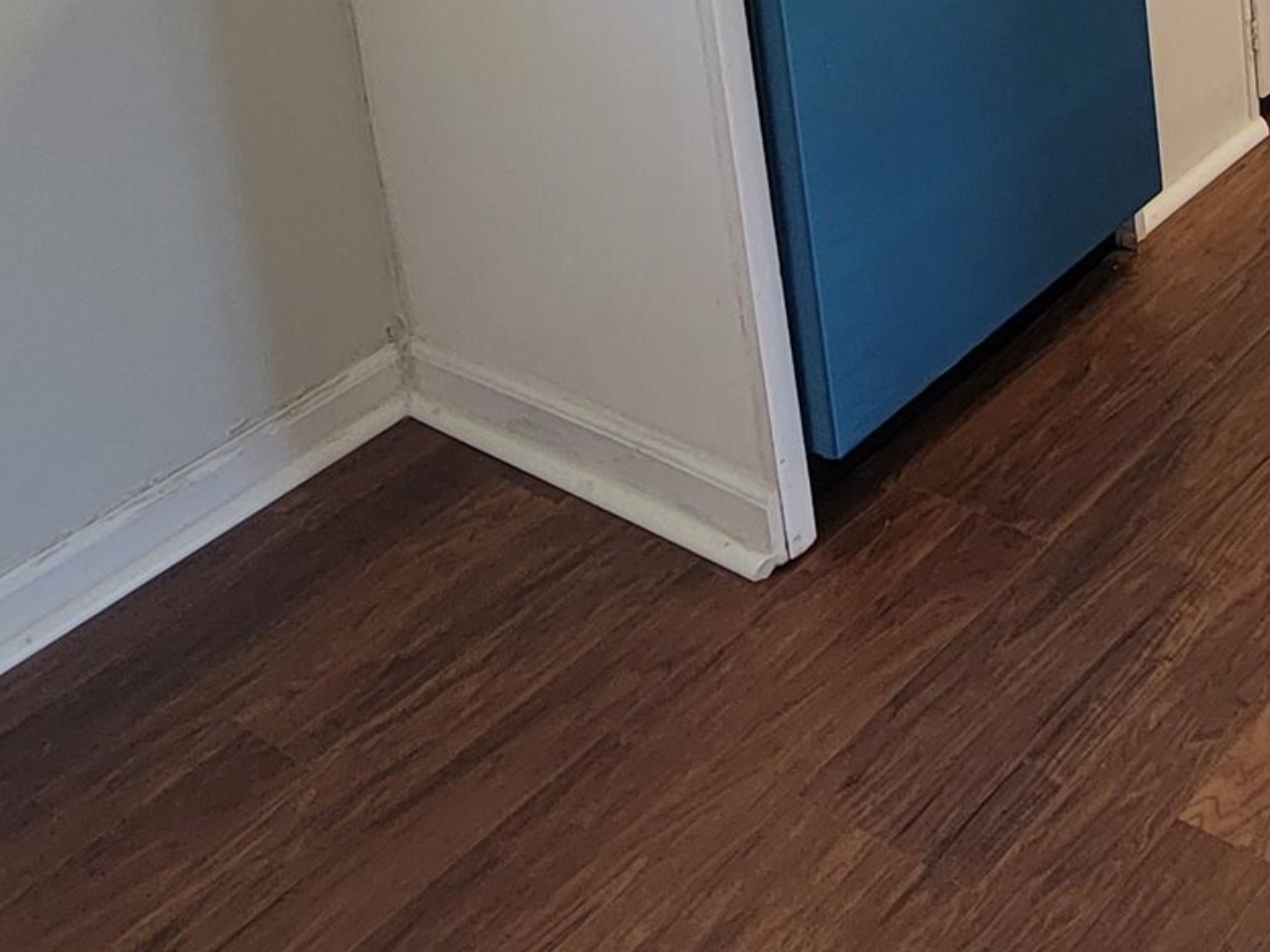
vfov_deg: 23.6
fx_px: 1871
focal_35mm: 51
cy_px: -418
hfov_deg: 35.1
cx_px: 1168
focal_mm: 2.2
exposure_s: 1/60
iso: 100
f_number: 2.2
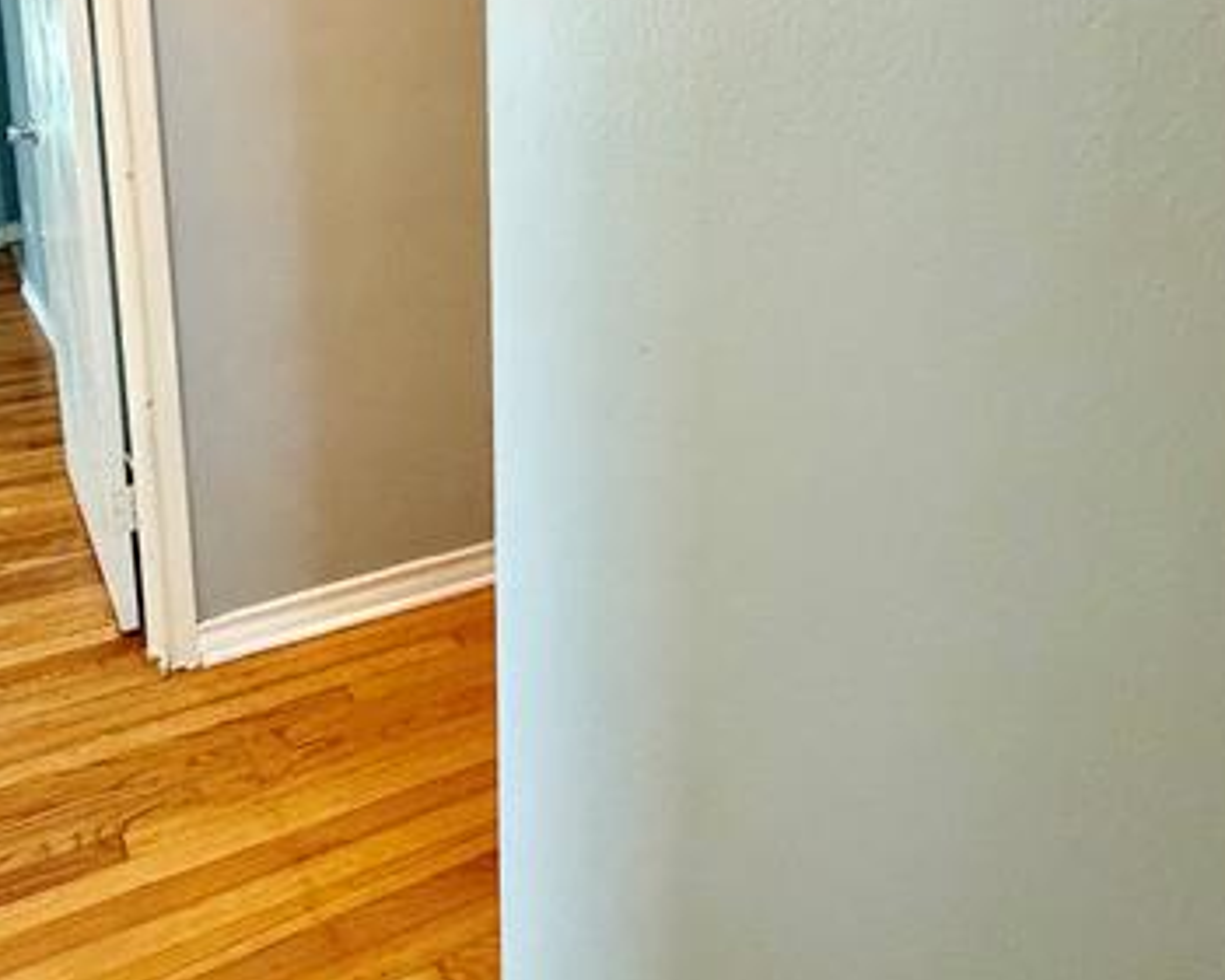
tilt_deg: -12.0
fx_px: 1088
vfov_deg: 46.4
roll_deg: +2.1
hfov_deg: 57.1
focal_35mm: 30
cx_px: 382
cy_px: 224
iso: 800
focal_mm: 2.22
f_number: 2.2
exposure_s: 1/60
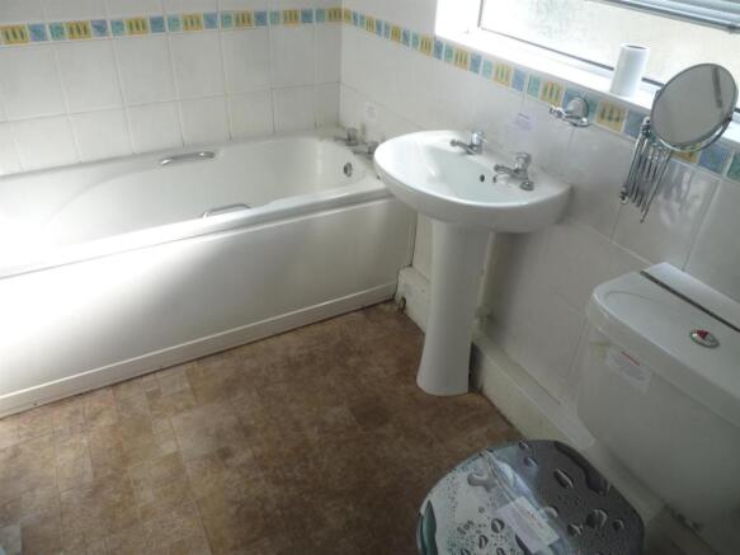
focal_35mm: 25
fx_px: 534
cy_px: 278
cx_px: 370
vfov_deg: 54.9
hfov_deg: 69.4
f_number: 2.8
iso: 80
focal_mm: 4.5
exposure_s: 1/60
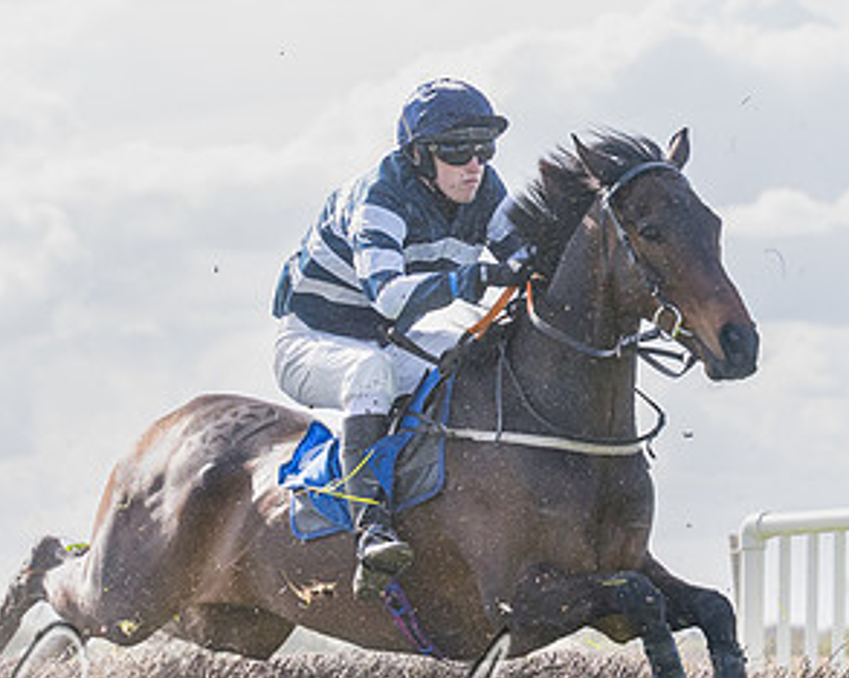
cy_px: 447
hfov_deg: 6.6
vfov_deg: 5.3
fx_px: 7357
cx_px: 460
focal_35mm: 293
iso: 400
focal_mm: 84
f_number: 4
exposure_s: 1/2000
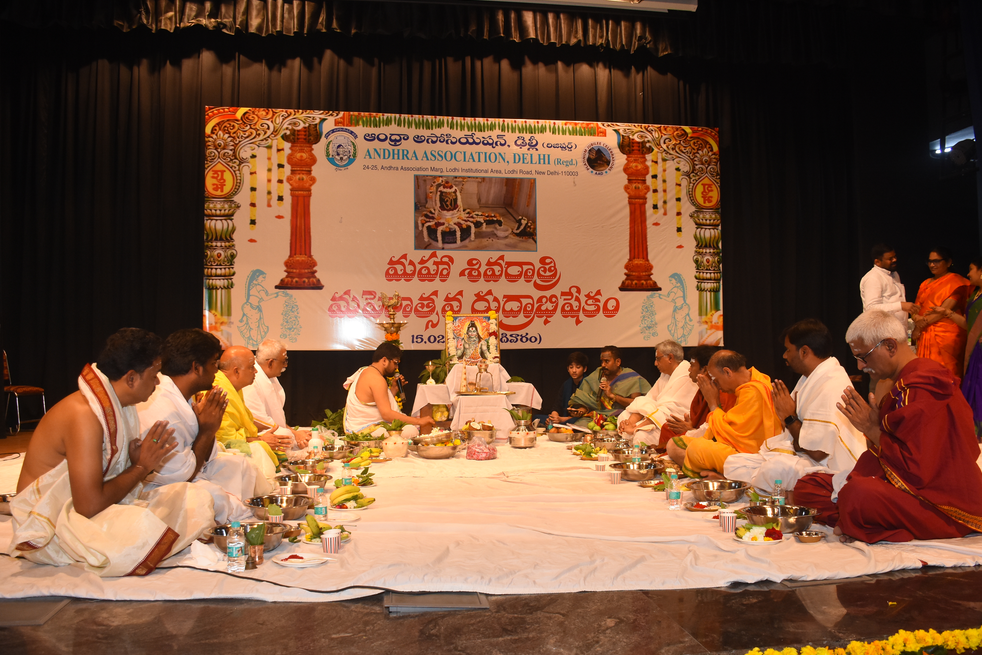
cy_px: 330
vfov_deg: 46.4
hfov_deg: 65.5
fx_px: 764
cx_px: 495
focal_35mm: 28
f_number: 4
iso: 1250
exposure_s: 1/125
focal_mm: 18
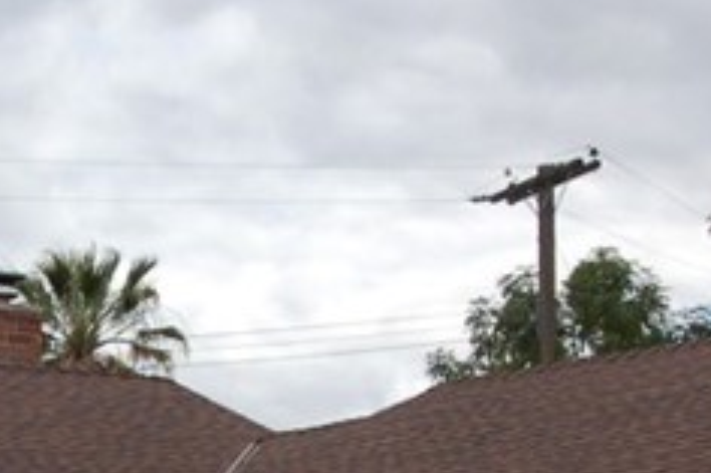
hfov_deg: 13.0
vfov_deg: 8.6
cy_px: 681
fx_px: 3079
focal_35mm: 156
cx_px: 24
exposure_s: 1/320
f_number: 9
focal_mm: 24
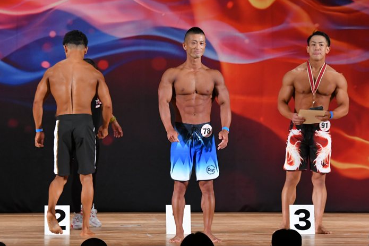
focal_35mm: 242
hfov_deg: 8.5
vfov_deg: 5.7
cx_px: 184
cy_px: 126
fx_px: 2480
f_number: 5.6
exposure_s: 1/400
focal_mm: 145
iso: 3200
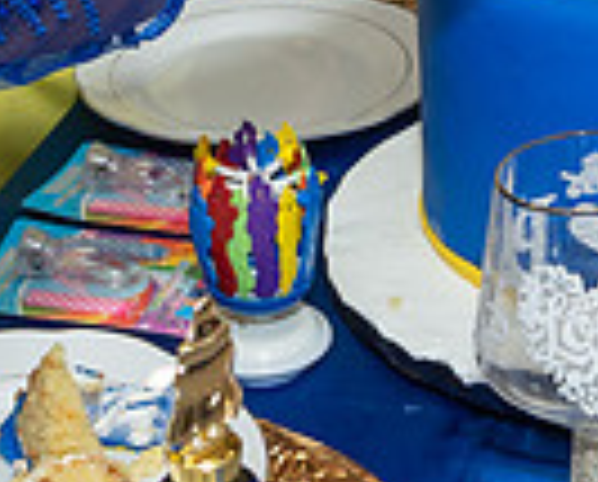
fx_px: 2785
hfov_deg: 12.3
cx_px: 283
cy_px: -593
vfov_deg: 9.1
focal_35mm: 157
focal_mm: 20
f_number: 6.3
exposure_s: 1/250
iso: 500
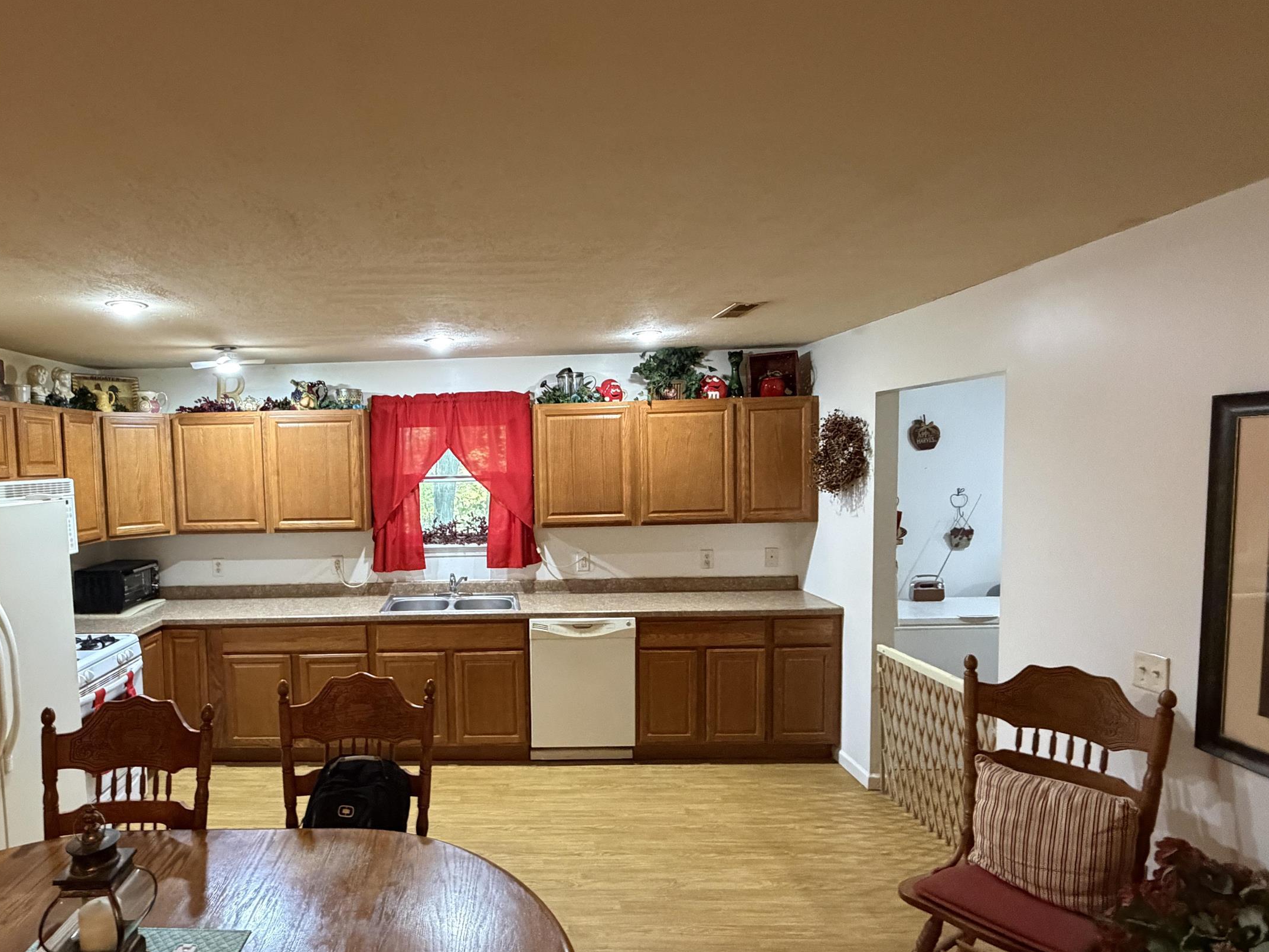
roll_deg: +2.0
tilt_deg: -4.2
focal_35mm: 20
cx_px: 464
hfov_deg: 80.0
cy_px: 514
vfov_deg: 65.9
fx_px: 733
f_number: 2.2
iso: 800
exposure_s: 1/60
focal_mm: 2.22
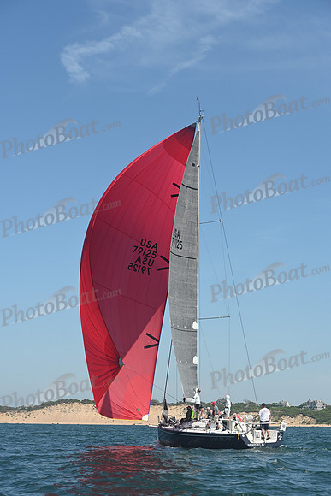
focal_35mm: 70
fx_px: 965
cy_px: 248
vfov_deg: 28.8
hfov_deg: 19.5
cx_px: 166
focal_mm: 70
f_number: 7.1
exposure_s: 1/1000
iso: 320
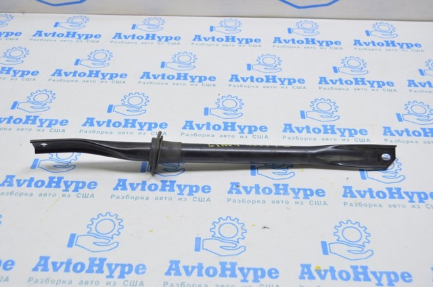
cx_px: 216
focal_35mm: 39
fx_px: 468
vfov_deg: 34.1
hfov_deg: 49.6
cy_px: 144
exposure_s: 1/20
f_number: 5.6
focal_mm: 26
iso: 400
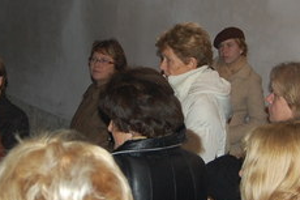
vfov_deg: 10.9
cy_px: 76
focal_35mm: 125
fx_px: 1041
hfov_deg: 16.4
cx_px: 134
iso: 400
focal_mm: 24
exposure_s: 1/60
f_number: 4
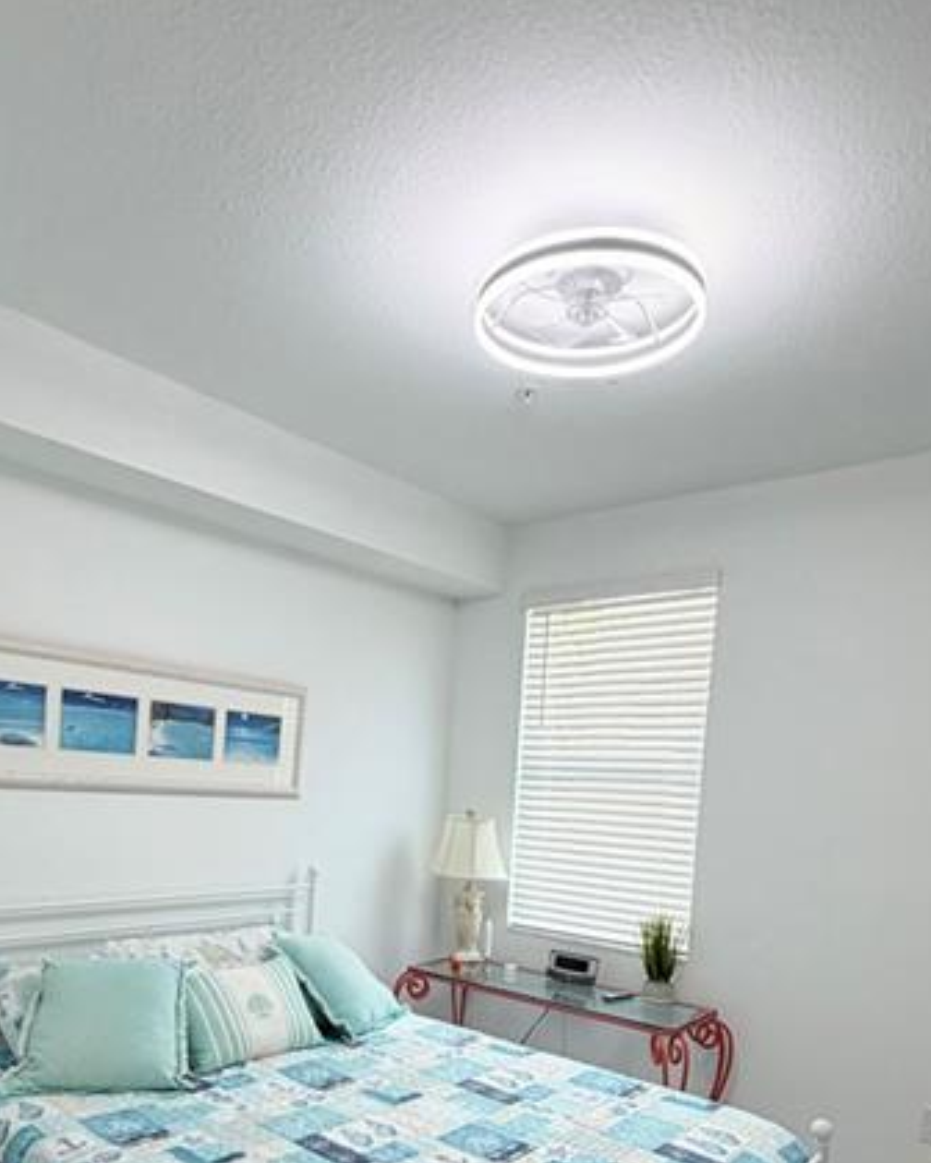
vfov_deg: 64.4
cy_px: 858
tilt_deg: -3.9
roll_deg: -3.0
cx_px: 418
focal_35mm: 25
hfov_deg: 56.7
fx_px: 861
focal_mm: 2.22
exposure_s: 1/120
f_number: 2.2
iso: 100
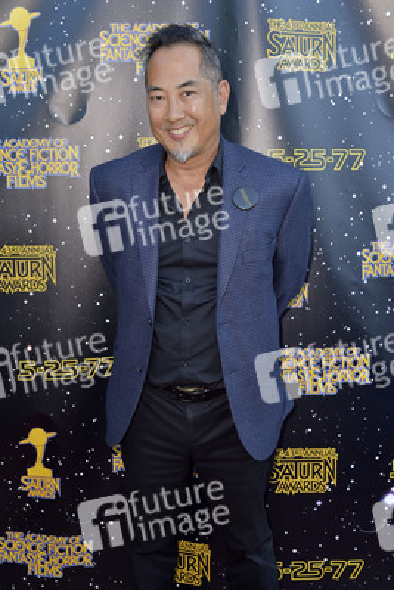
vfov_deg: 46.4
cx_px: 197
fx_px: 689
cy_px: 295
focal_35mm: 42
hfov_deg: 31.9
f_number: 6.3
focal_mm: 42
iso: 500
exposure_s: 1/320
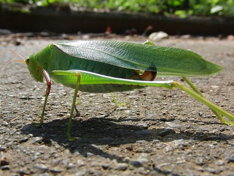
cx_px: 117
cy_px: 88
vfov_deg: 38.7
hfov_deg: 50.1
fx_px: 250
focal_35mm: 37
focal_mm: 6.42
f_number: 8.5
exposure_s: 1/160
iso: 100
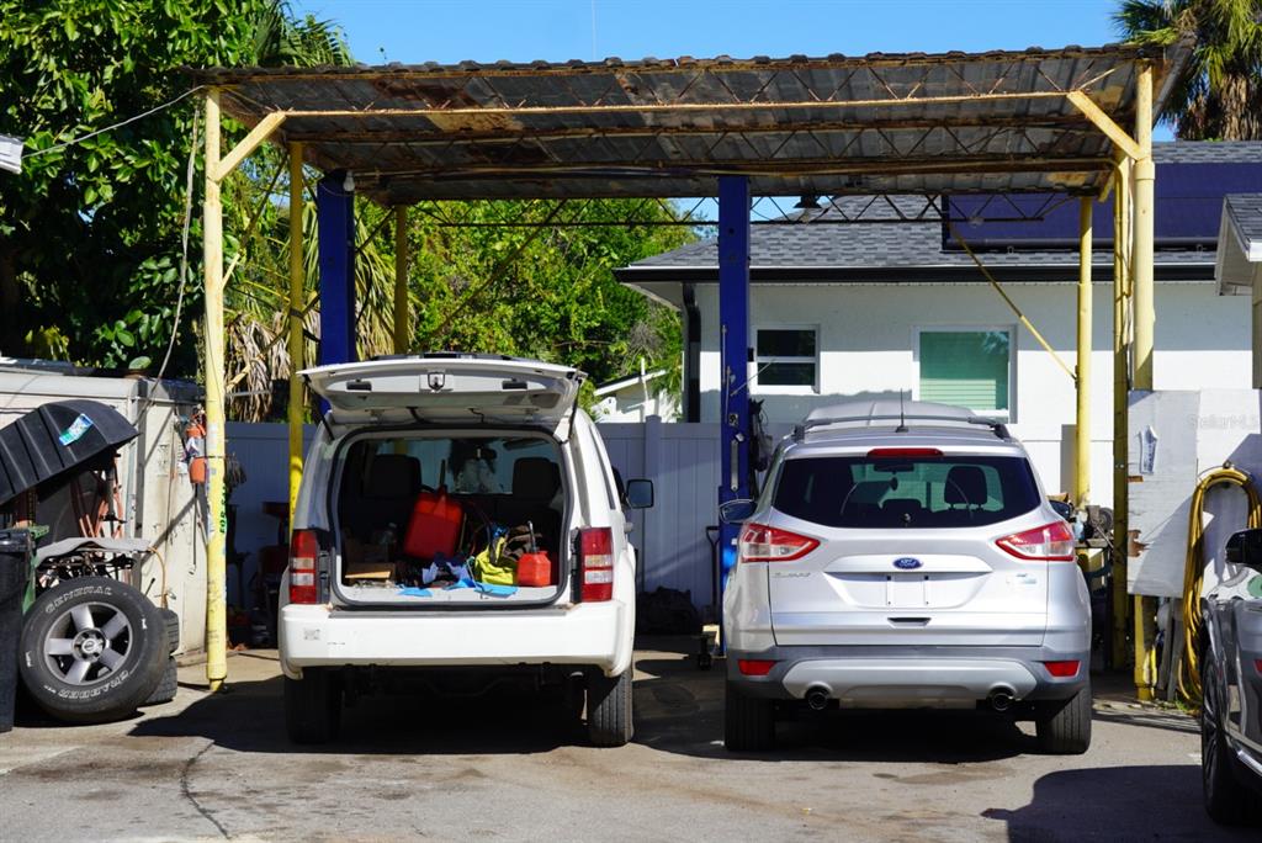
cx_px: 631
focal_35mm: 64
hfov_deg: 31.2
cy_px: 422
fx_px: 2262
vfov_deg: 21.1
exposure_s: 1/640
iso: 100
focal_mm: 43
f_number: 5
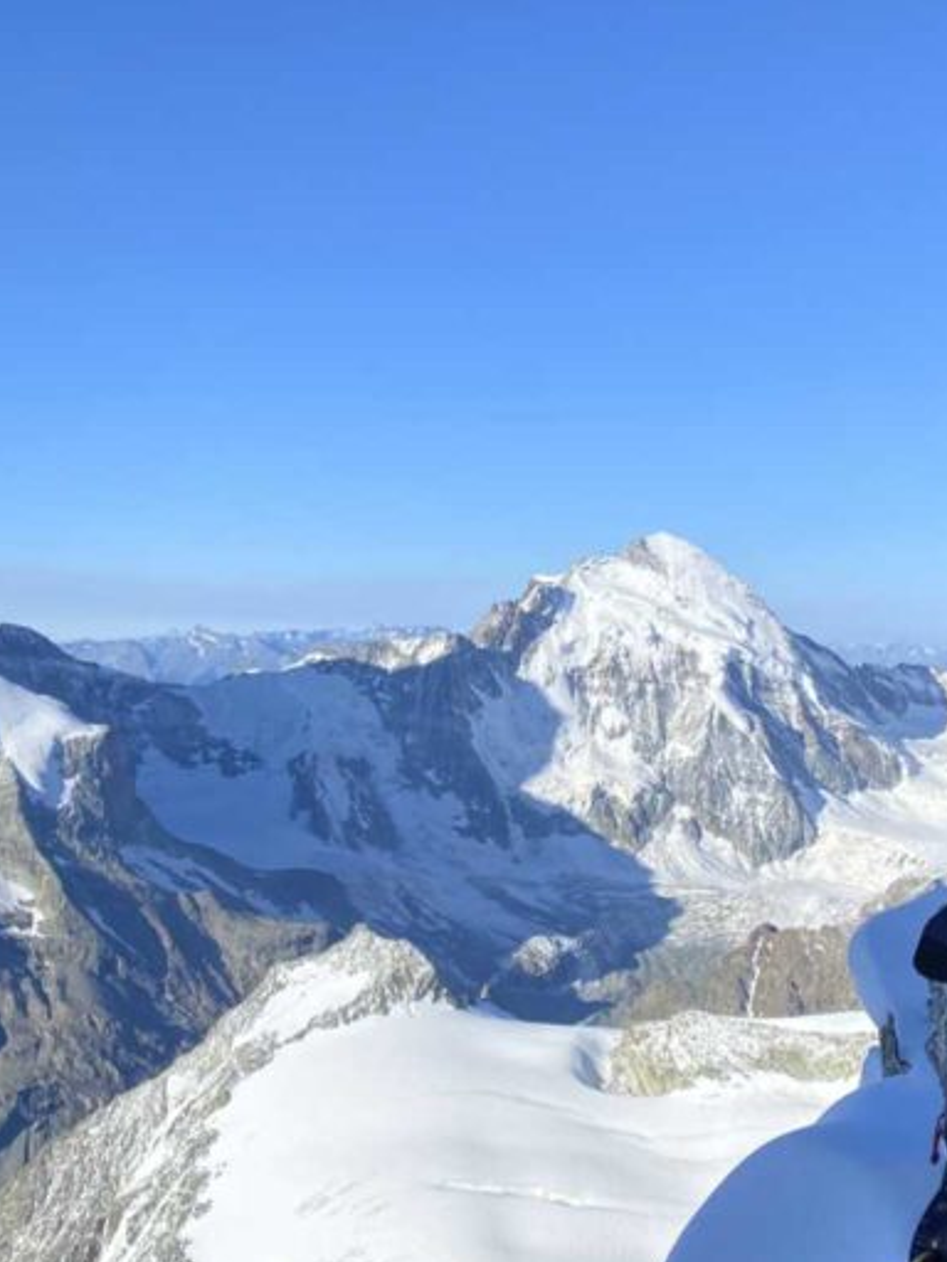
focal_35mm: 52
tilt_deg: +3.7
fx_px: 1897
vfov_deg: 36.8
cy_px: 545
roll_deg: -1.4
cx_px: 372
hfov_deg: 28.0
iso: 32
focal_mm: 4.25
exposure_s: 1/3731
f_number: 1.8
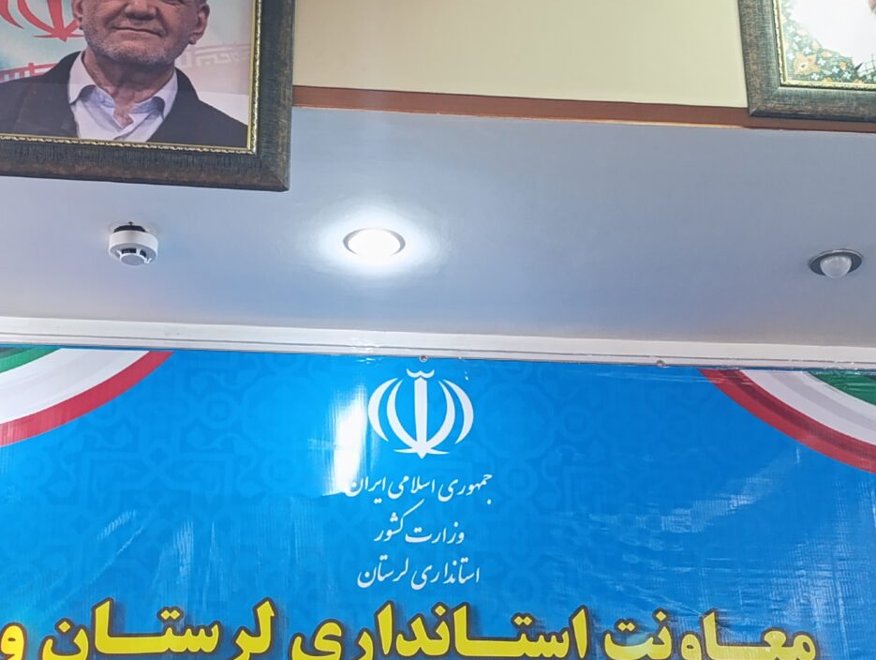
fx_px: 1597
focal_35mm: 63
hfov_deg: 30.6
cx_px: 517
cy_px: 448
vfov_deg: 23.2
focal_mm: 6.14
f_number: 1.6
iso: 1250
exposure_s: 1/100
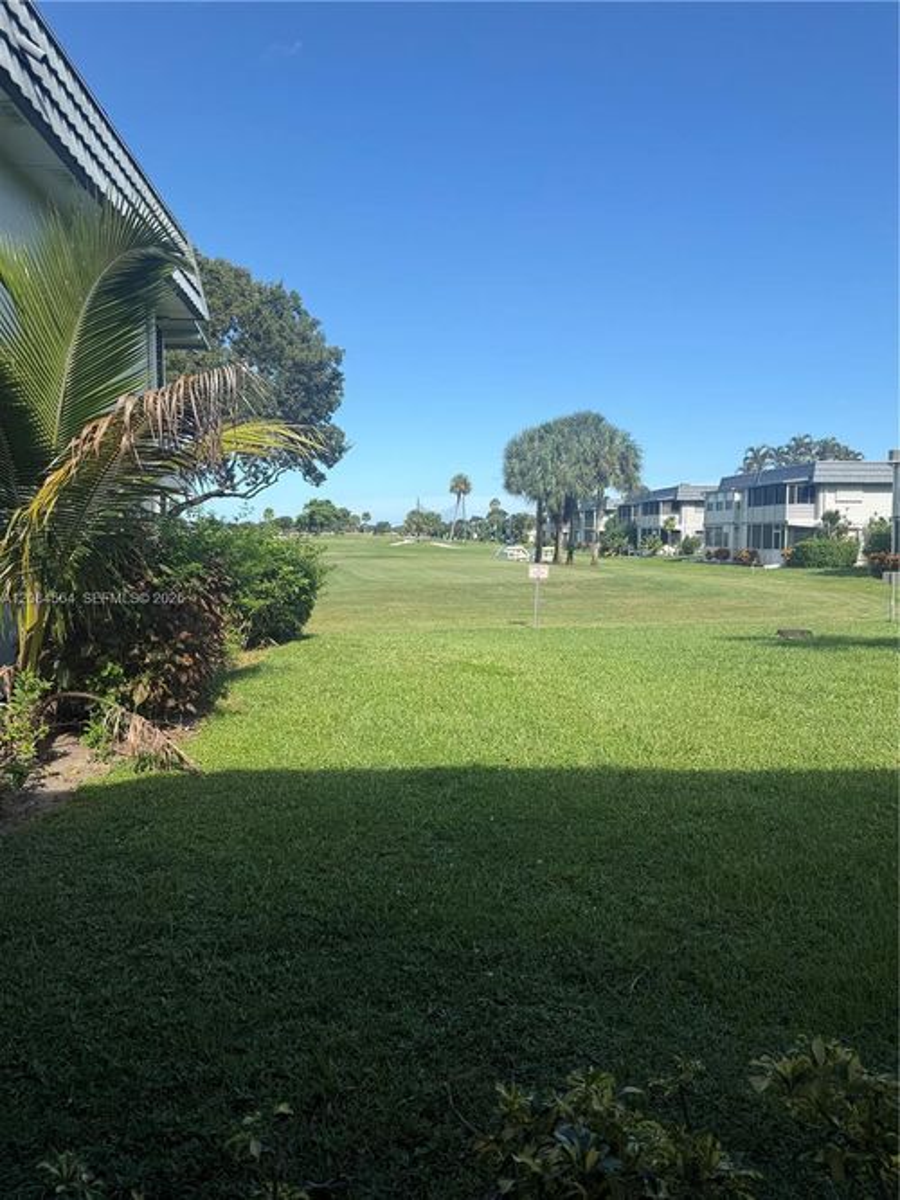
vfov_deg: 71.6
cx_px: 450
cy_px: 600
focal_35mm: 24
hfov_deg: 56.8
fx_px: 832
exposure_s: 1/3021
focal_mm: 6.76
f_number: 1.78
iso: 80
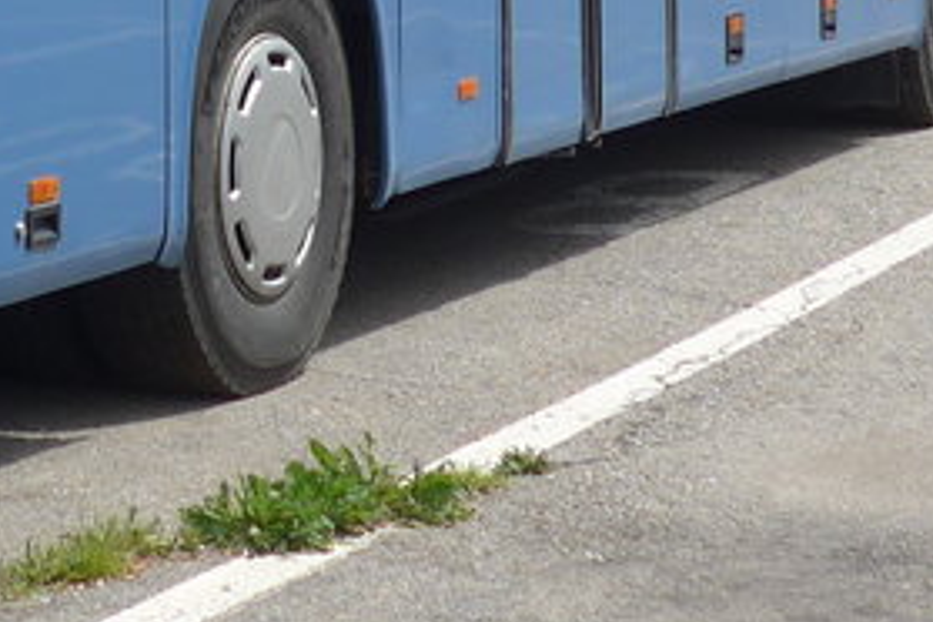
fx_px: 3939
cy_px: -669
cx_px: -281
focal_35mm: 152
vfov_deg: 8.5
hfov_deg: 13.0
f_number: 2.8
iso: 80
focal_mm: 7
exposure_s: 1/1300
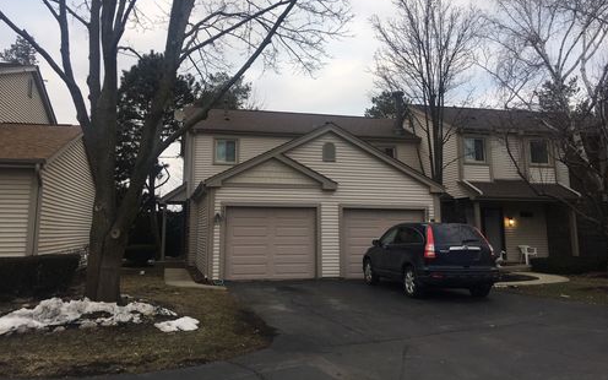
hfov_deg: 61.2
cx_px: 305
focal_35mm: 31
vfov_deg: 40.4
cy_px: 153
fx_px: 514
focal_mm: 4.15
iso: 32
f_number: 2.2
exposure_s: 1/120
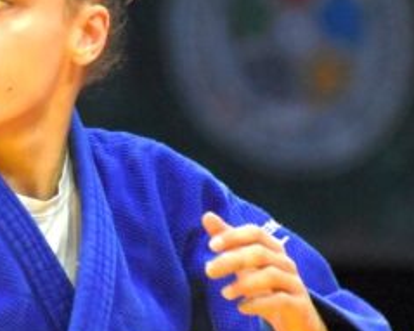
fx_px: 13840
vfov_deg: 1.4
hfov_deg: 1.7
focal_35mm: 1130
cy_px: 187
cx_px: 31
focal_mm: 250
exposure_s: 1/640
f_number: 7.1
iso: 6400
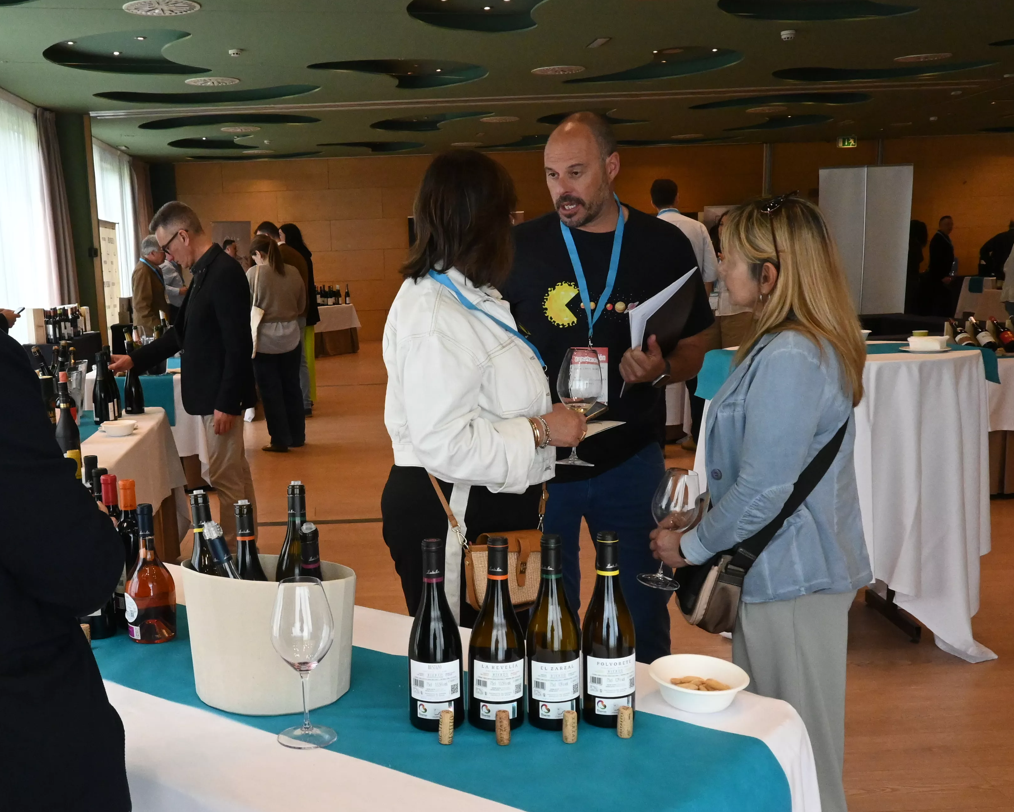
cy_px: 515
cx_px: 357
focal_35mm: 39
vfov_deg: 38.0
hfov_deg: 46.3
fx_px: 1170
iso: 3200
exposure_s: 1/320
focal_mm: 16
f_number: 10
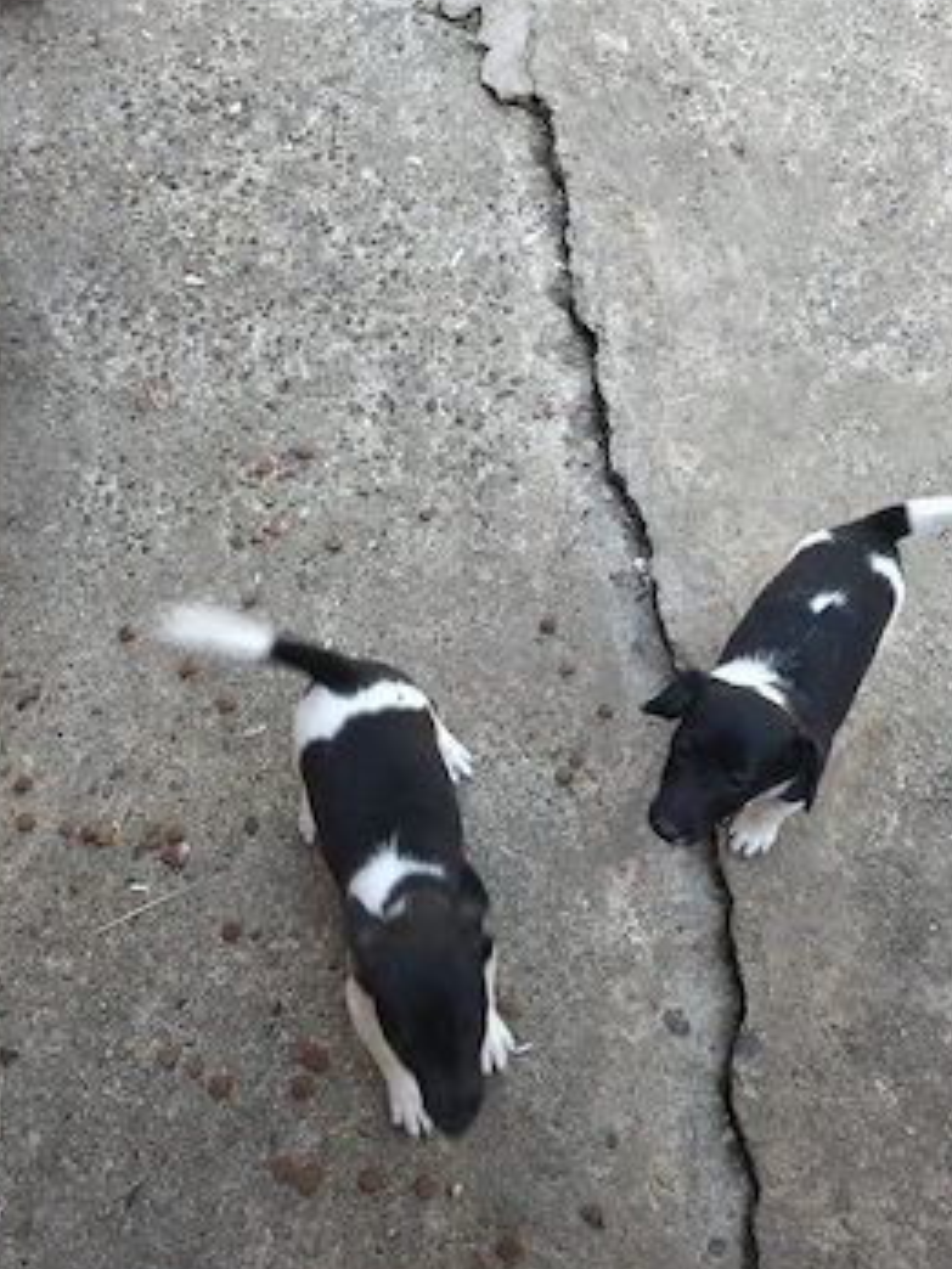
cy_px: 700
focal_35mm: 31
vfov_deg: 58.2
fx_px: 1137
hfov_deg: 45.4
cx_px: 496
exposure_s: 1/169
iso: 100
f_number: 1.79
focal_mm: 4.74
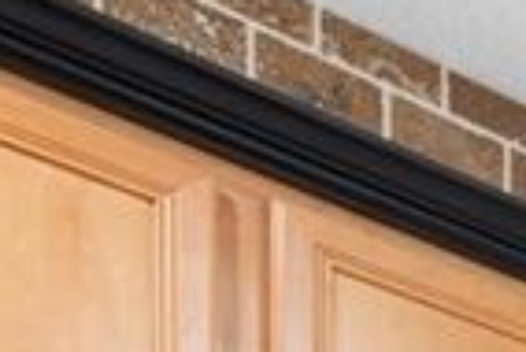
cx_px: 1537
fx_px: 1682
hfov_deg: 11.4
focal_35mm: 115
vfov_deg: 8.8
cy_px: 1189
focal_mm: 16
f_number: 8
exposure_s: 1/5
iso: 200
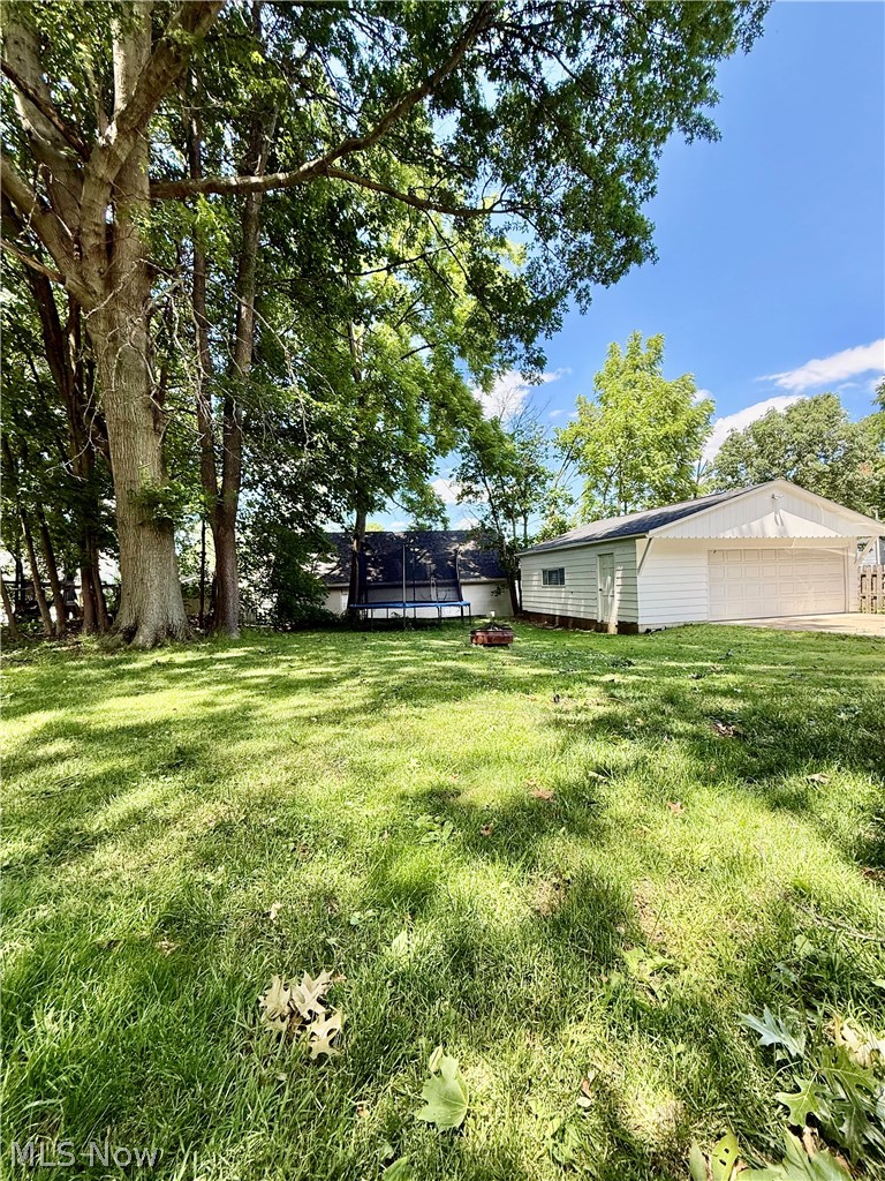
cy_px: 590
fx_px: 477
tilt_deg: -1.0
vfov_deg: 102.1
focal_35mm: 14
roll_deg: +1.8
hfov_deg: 85.7
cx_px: 442
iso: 64
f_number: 2.2
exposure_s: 1/376
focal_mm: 2.22
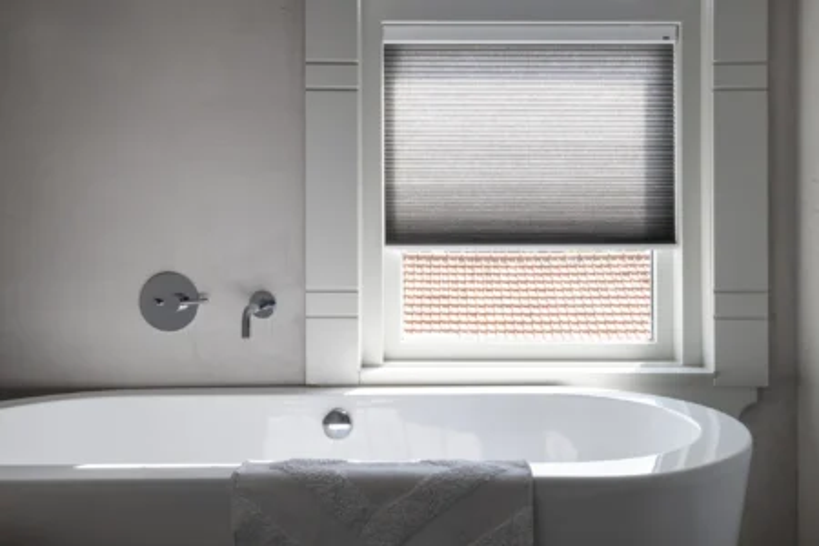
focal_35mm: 32
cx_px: 410
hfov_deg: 58.7
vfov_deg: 41.1
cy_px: 273
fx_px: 728
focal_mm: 32
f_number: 10
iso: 250
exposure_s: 1/60
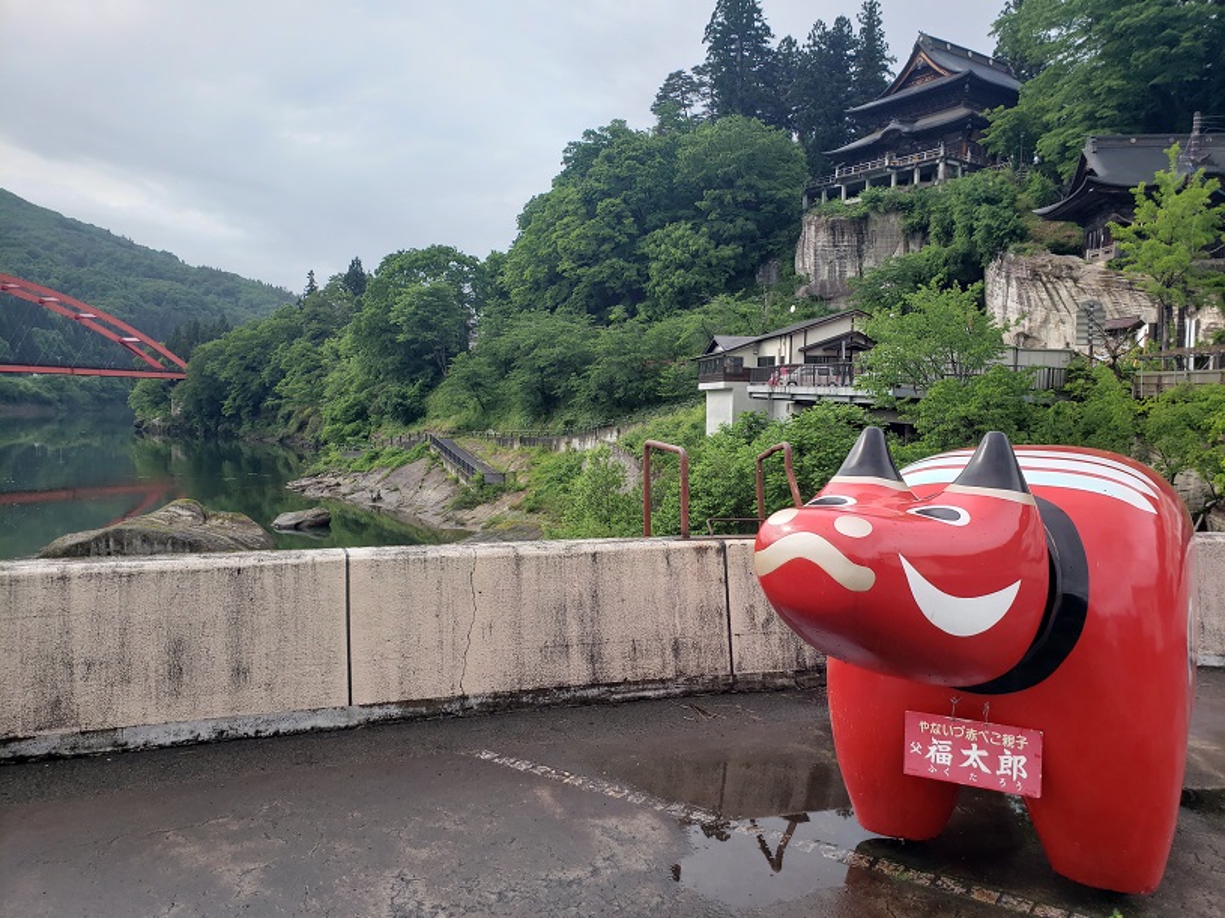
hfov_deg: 67.3
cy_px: 459
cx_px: 612
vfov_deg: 53.1
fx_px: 920
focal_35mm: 26
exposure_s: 1/775
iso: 50
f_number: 2.4
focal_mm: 4.3
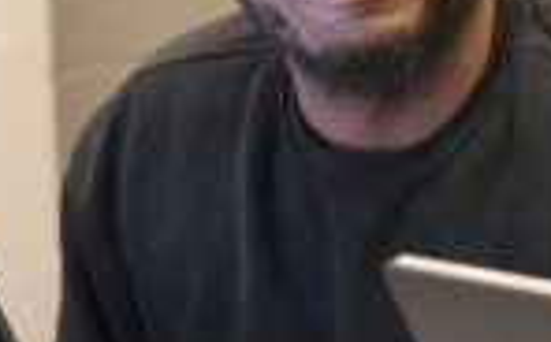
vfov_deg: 3.4
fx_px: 5758
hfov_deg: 5.5
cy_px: 203
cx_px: 261
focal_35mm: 384
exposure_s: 1/105
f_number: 2.8
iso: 2500
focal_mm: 71.5
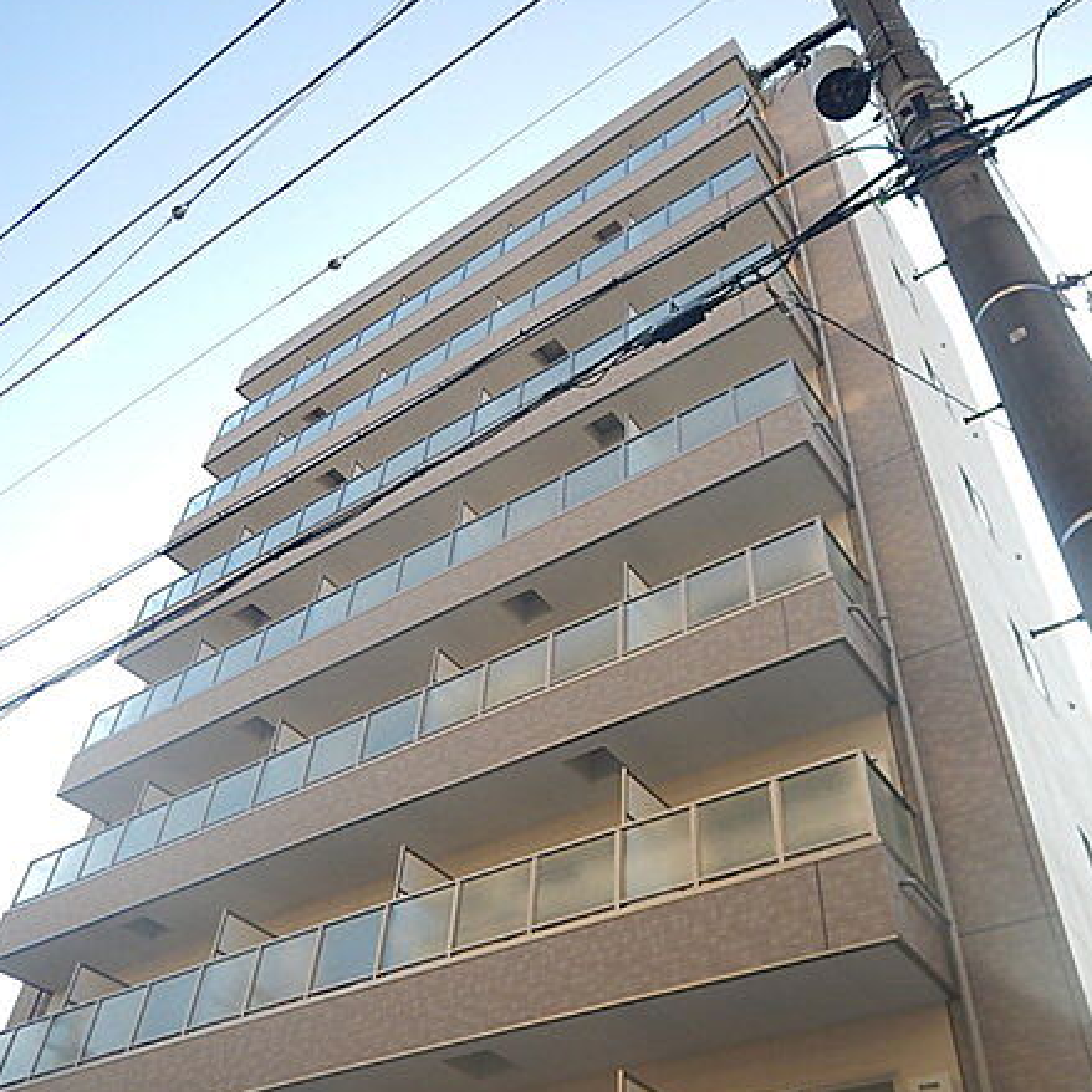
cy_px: 545
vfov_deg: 55.6
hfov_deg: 55.6
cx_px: 557
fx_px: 1035
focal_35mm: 29
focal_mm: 4.3
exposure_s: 1/400
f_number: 2.8
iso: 125
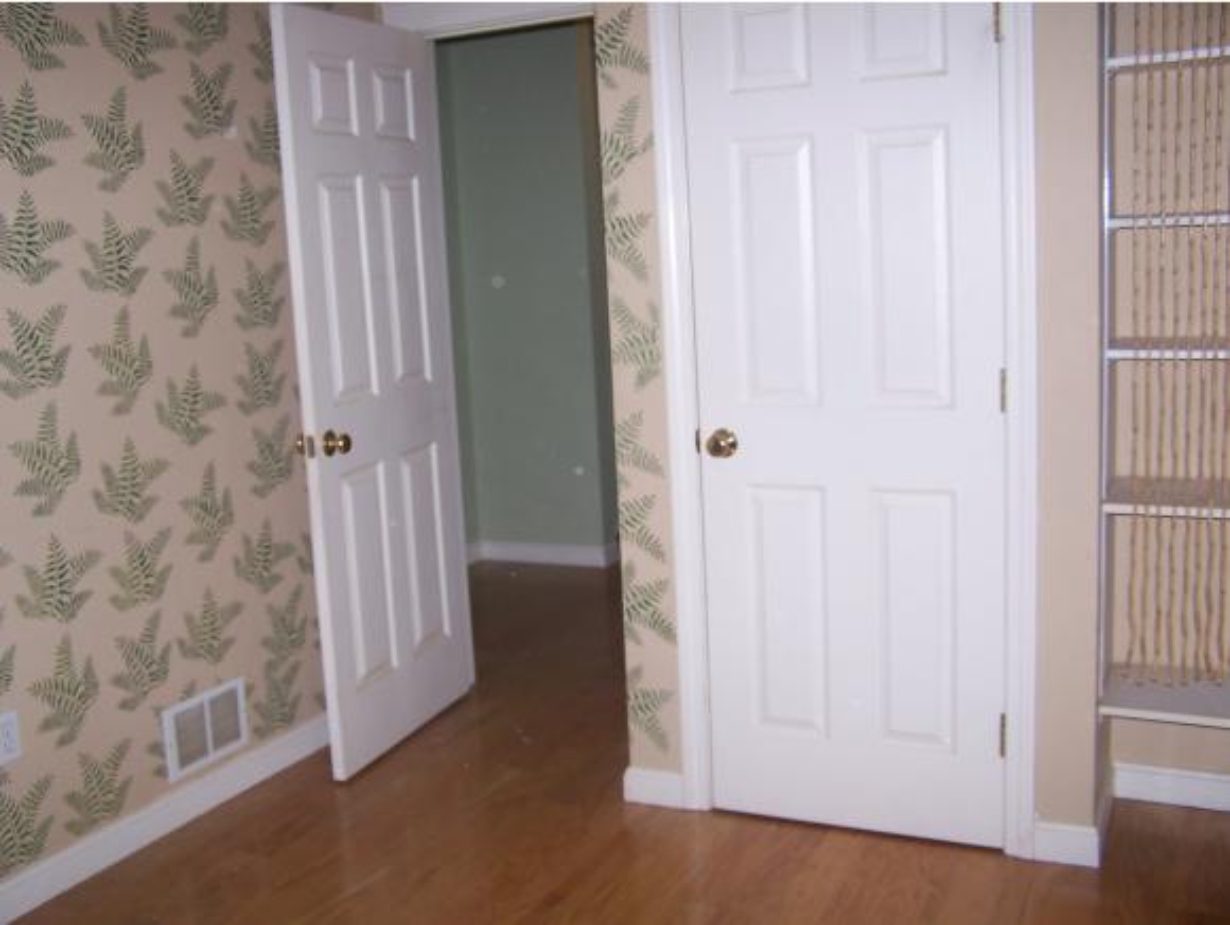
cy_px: 462
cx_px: 615
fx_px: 1351
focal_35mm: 38
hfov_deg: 48.9
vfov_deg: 37.8
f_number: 2.8
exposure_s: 1/60
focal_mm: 6.3
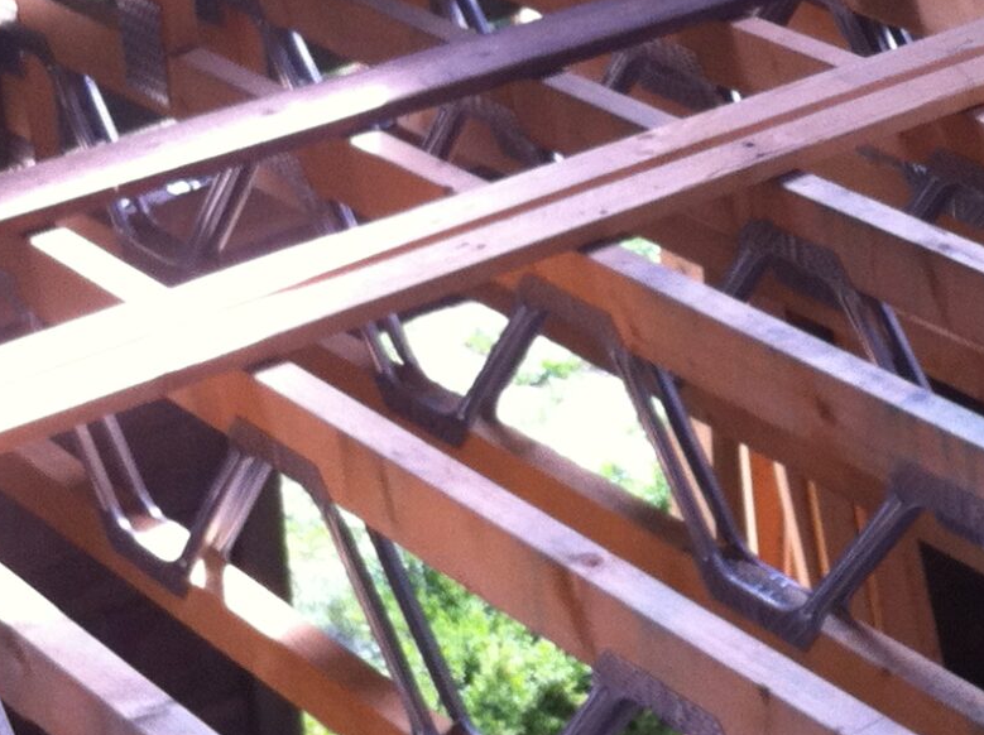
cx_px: 854
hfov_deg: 16.9
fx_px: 3264
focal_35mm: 115
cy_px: 69
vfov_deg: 12.7
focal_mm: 3.85
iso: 100
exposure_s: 1/120
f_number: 2.8
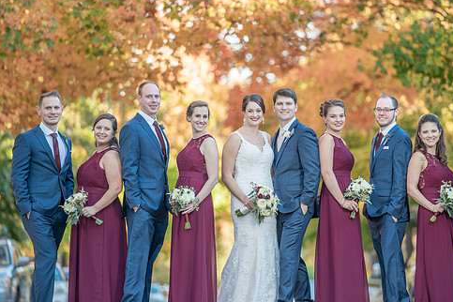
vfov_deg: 5.9
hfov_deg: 8.8
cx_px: 267
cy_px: 156
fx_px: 2944
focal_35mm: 234
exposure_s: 1/200
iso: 200
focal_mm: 181
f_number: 2.8
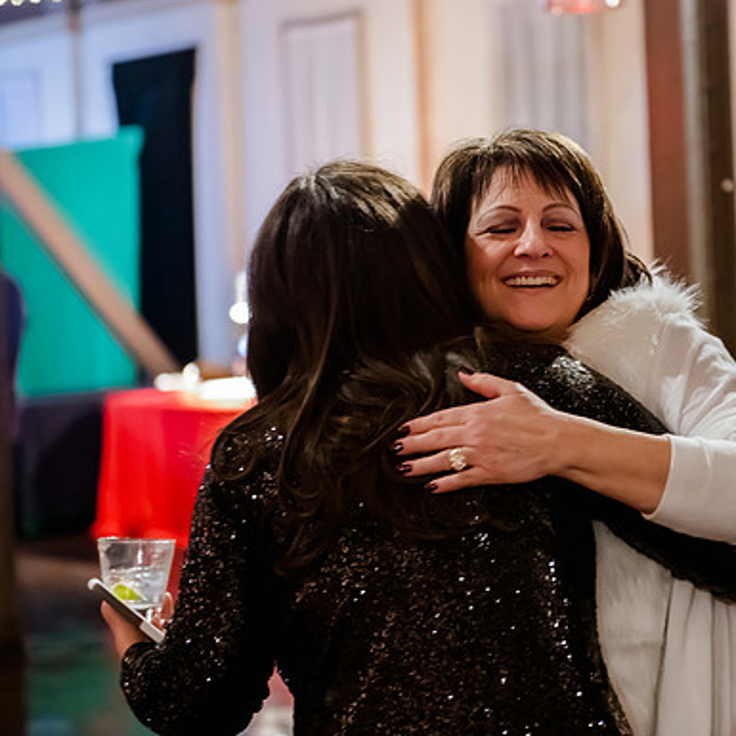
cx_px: 518
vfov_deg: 17.2
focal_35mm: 101
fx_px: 2430
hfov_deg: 17.2
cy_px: 336
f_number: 2.8
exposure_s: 1/100
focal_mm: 70
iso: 5000
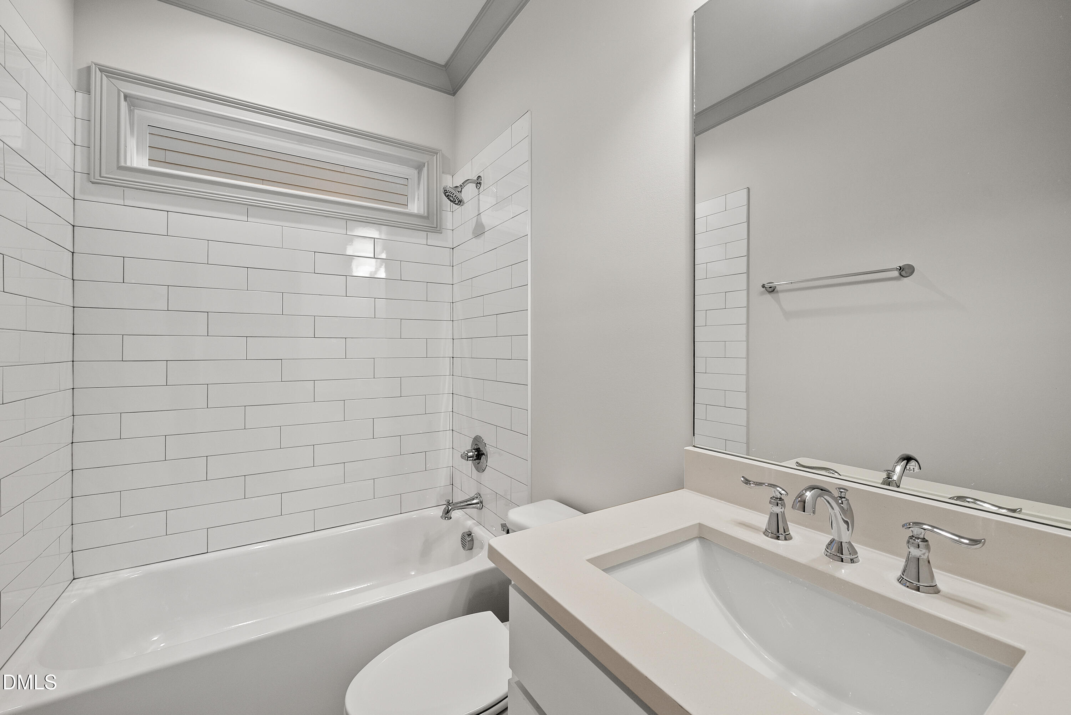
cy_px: 358
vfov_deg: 81.3
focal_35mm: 14
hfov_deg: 104.2
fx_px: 417
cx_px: 536
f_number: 7.1
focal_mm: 14
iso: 800
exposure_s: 1/15
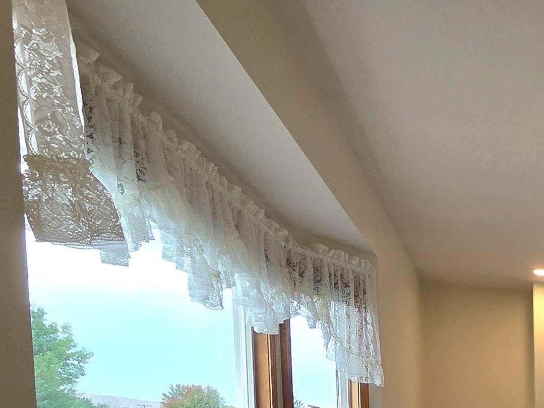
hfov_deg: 33.3
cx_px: 738
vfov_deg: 32.0
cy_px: 493
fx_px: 582
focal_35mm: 37
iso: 125
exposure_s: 1/120
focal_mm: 2.2
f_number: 2.2
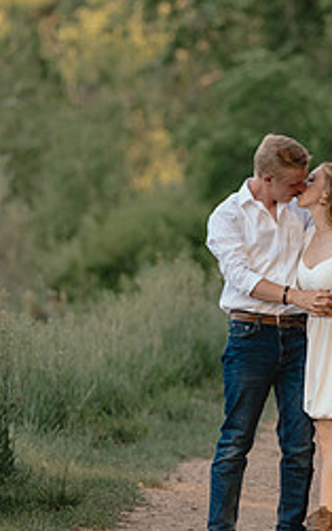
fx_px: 6829
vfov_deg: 4.5
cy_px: 285
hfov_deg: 2.8
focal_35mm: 472
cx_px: 450
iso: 125
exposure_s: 1/250
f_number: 3.5
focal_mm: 200
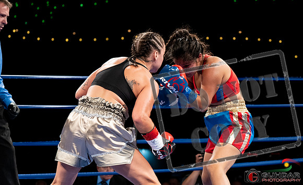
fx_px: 661
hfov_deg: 25.8
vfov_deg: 16.0
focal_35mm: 81
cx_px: 161
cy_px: 78
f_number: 4
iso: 4000
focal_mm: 70
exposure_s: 1/800
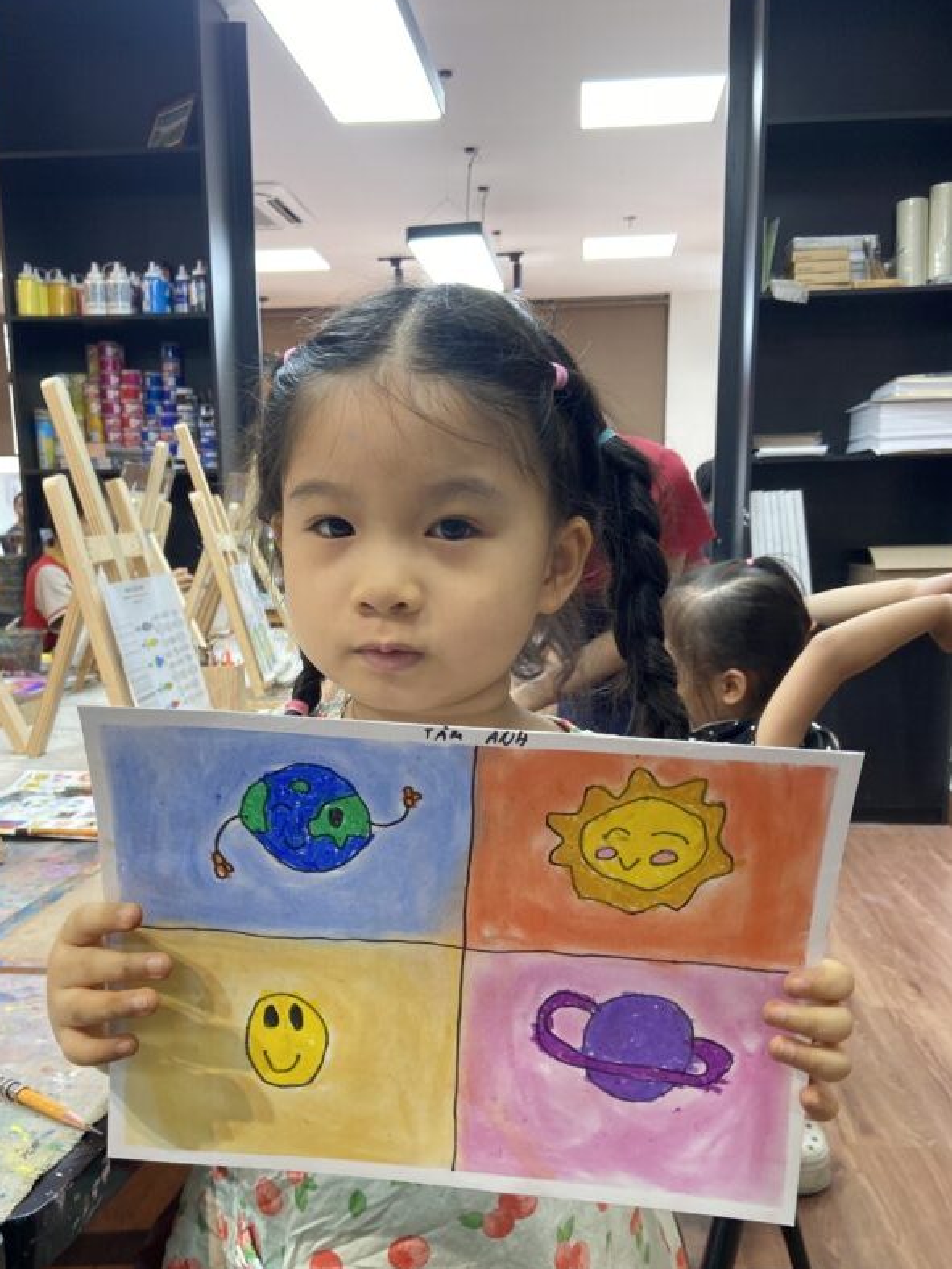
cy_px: 791
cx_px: 437
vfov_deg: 54.7
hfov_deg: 42.9
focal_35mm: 33
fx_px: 1210
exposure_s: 1/100
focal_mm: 4.25
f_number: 1.8
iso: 100
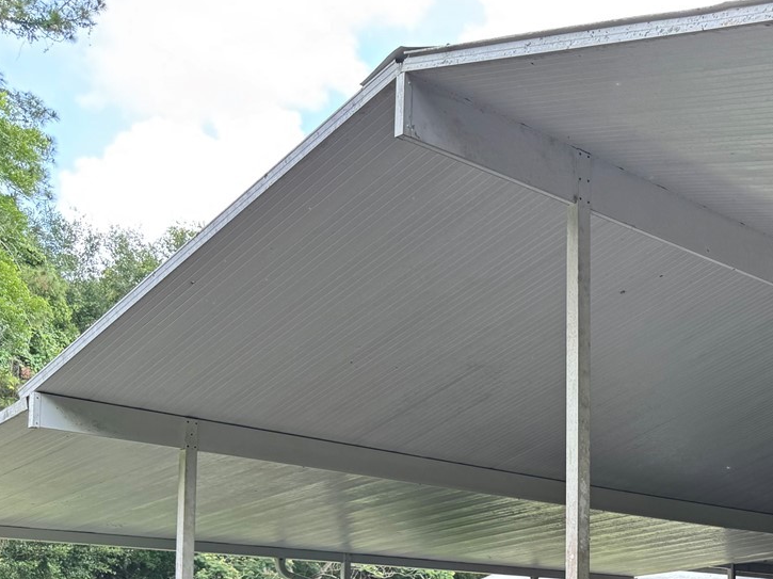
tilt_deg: +4.8
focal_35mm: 53
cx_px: 763
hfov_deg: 33.3
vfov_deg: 26.1
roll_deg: +0.4
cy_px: 577
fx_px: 1183
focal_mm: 6.76
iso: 64
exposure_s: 1/183
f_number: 1.78
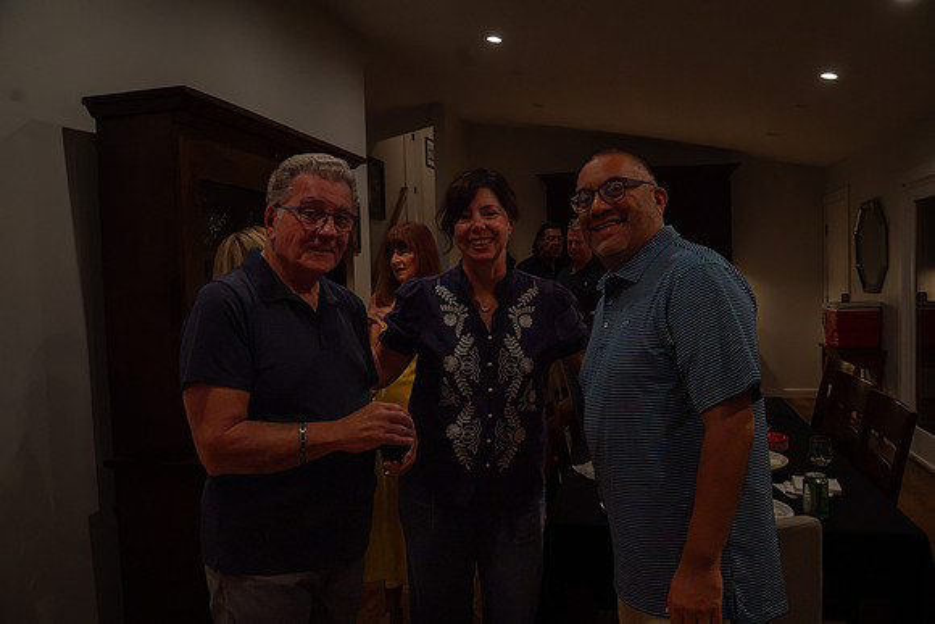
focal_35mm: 28
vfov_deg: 46.4
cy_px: 312
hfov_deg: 65.5
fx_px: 727
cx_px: 468
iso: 2500
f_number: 6.3
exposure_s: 1/160
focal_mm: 28
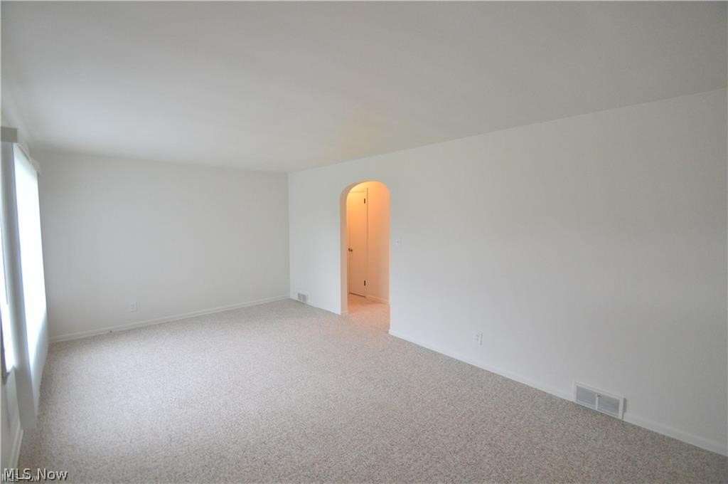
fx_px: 303
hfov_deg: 100.5
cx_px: 364
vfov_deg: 77.2
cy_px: 242
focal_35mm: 15
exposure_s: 1/60
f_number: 3.5
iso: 1100
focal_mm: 10
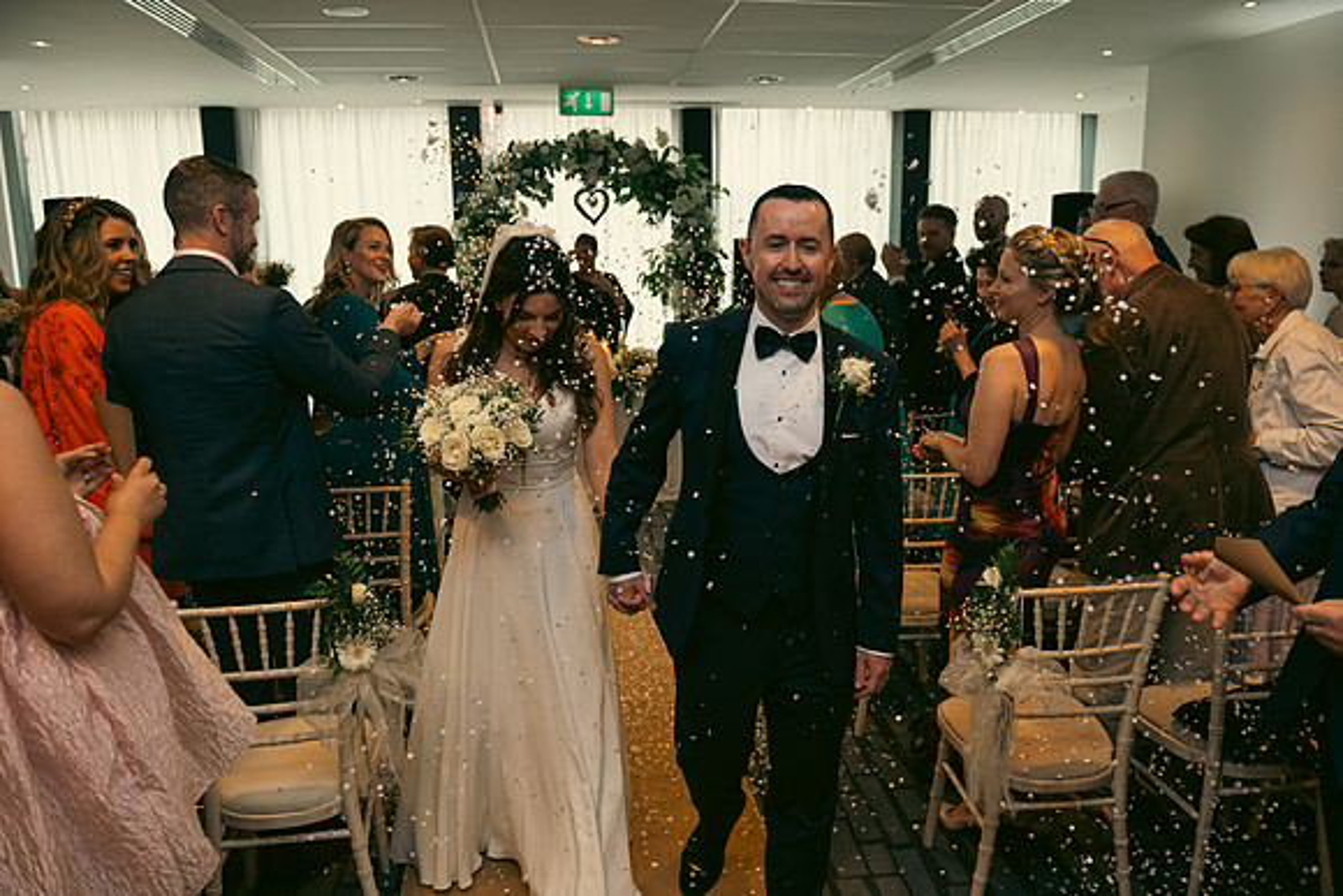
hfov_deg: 71.1
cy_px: 448
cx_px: 672
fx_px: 939
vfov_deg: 51.0
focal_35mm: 25
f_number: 3.5
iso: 640
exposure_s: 1/160
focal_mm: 24
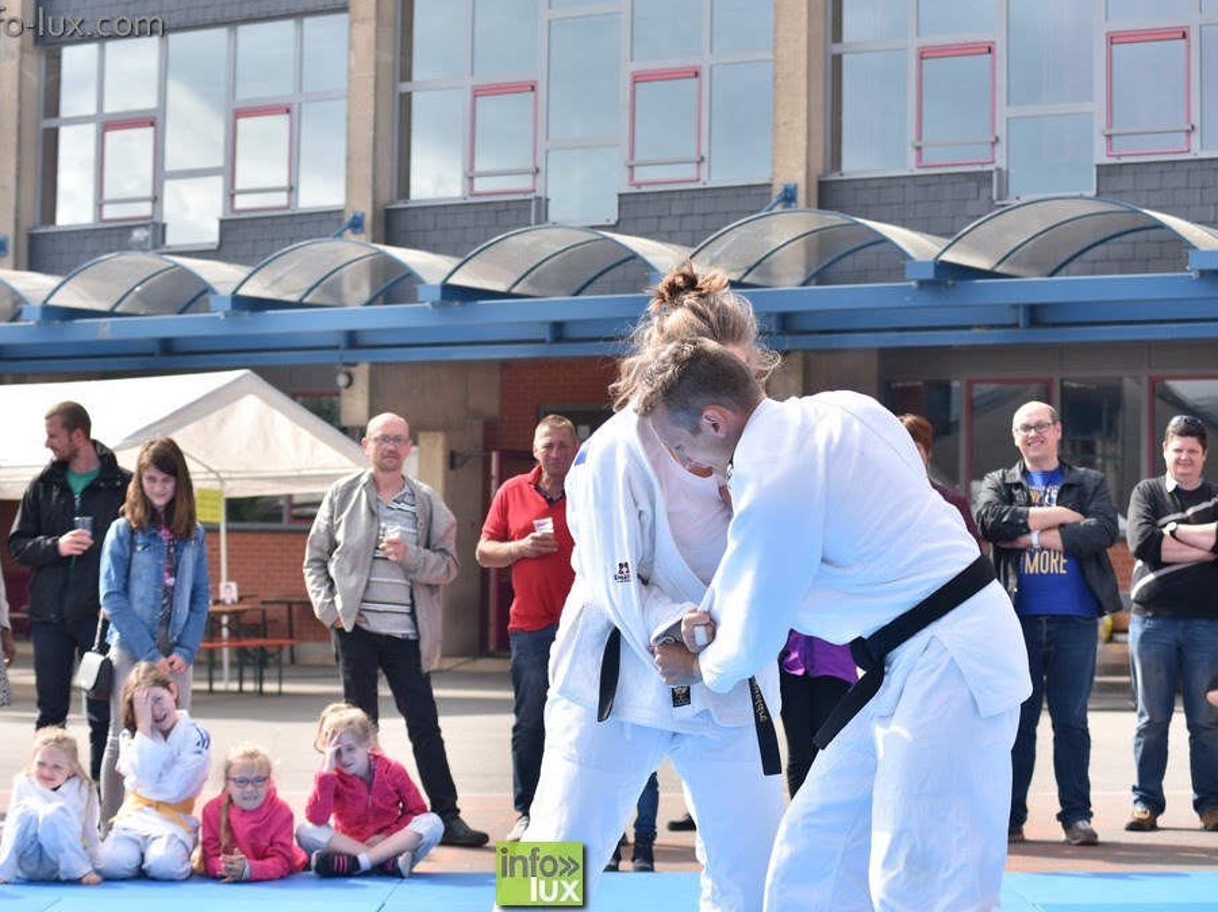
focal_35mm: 82
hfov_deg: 23.8
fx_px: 2884
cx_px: 539
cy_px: 455
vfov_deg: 18.0
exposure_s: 1/500
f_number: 5
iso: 100
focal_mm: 50
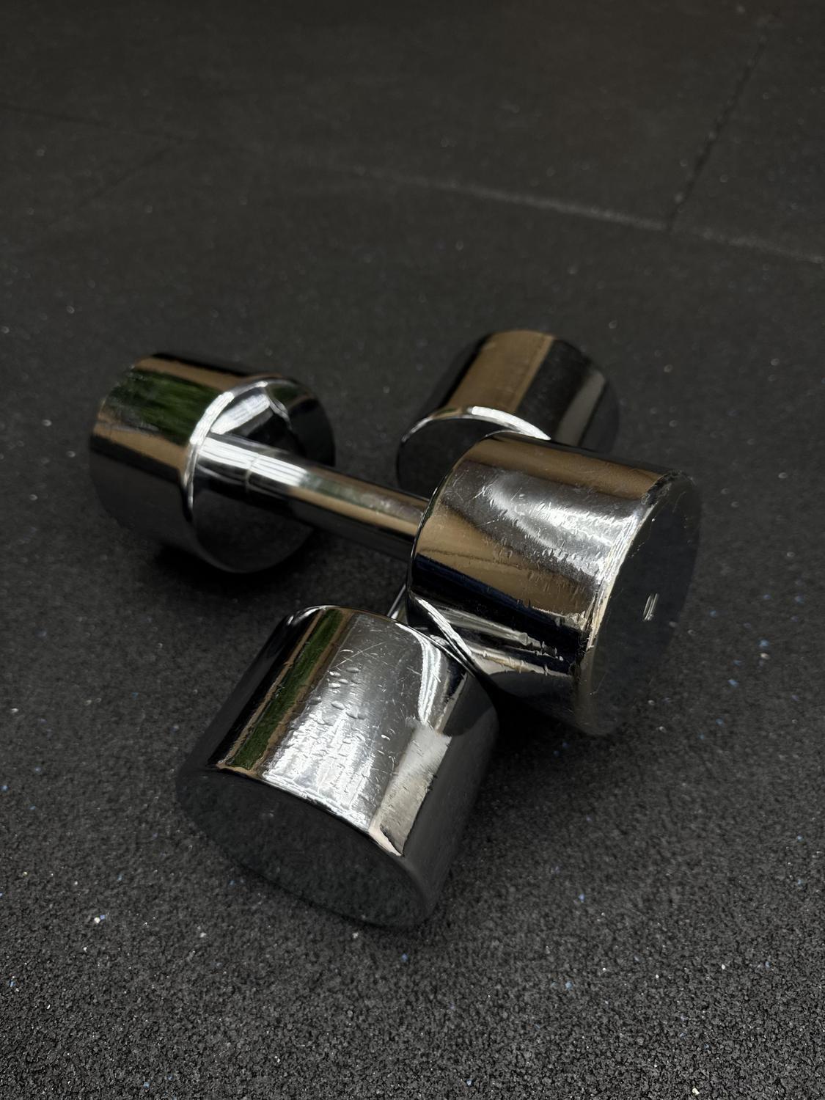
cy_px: 550
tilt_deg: -48.1
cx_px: 412
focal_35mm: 24
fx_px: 763
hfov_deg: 56.8
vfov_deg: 71.6
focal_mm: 6.76
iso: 100
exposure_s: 1/100
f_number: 1.78
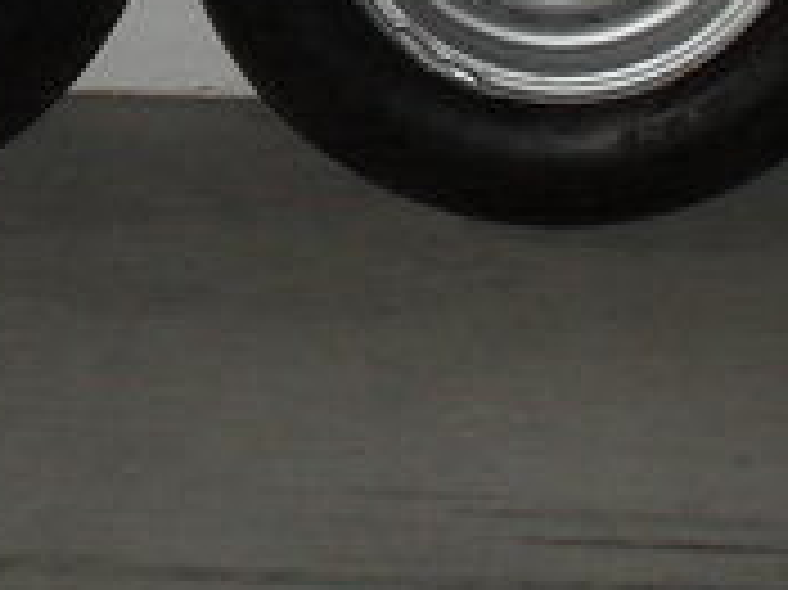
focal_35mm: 140
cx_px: 140
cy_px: -74
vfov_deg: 10.4
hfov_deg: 14.0
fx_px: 3185
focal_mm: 6.3
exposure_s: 1/45
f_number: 3.2
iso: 200
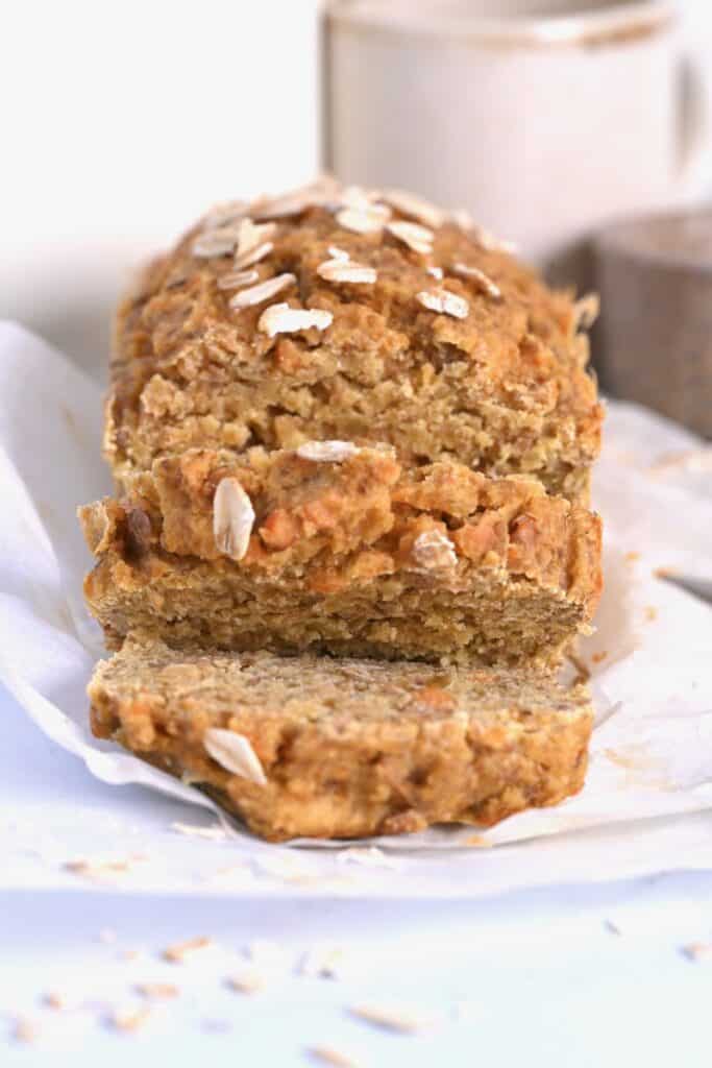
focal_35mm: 105
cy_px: 534
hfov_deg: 13.0
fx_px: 3114
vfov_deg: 19.5
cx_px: 356
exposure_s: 1/4
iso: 64
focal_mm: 105
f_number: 11
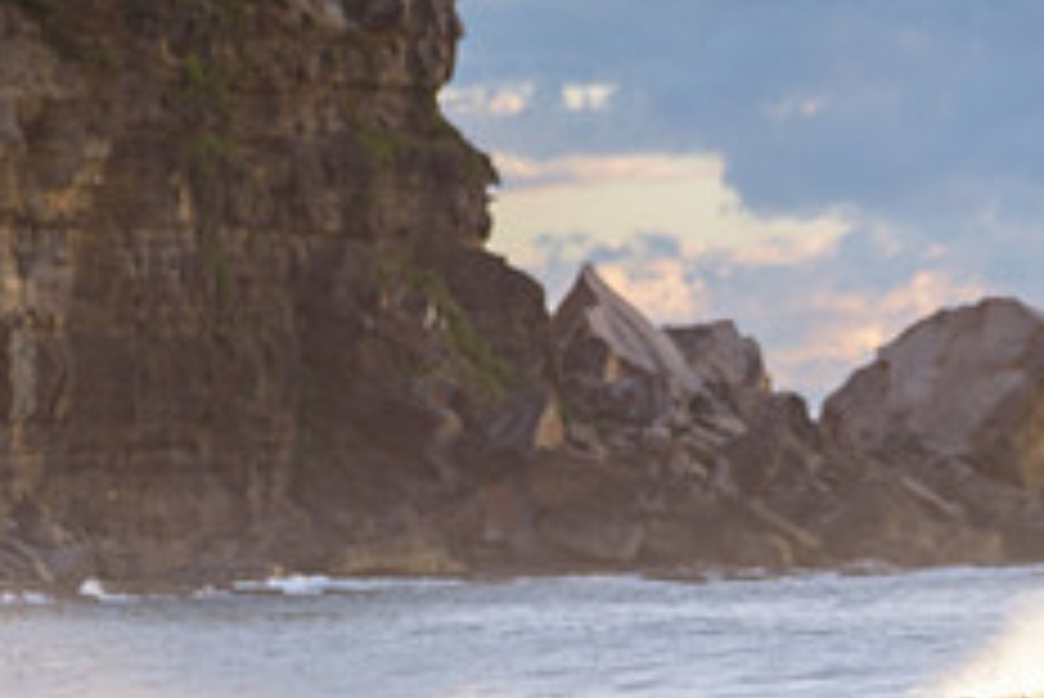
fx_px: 15437
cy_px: 836
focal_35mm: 532
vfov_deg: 2.6
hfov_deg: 3.9
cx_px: 692
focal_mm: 200
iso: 320
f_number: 5.6
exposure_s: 1/320
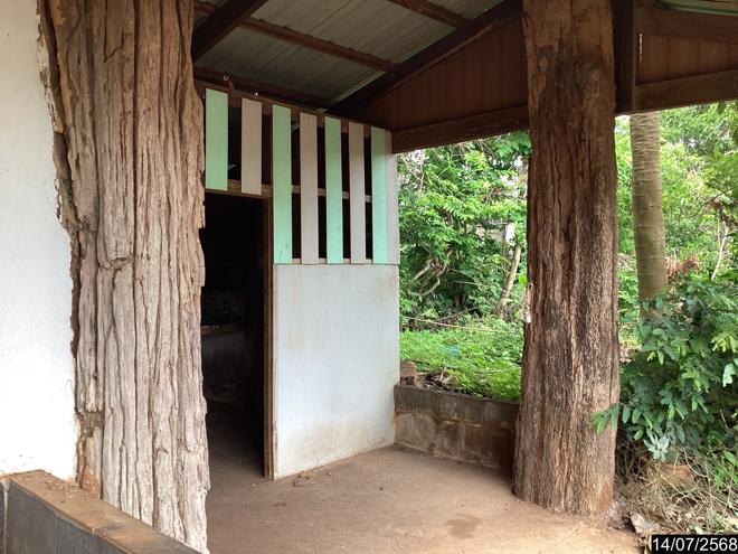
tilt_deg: +1.2
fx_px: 661
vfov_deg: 45.4
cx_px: 369
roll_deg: -0.6
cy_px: 277
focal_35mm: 31
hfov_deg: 58.4
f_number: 2.4
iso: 32
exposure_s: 1/120
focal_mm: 3.3
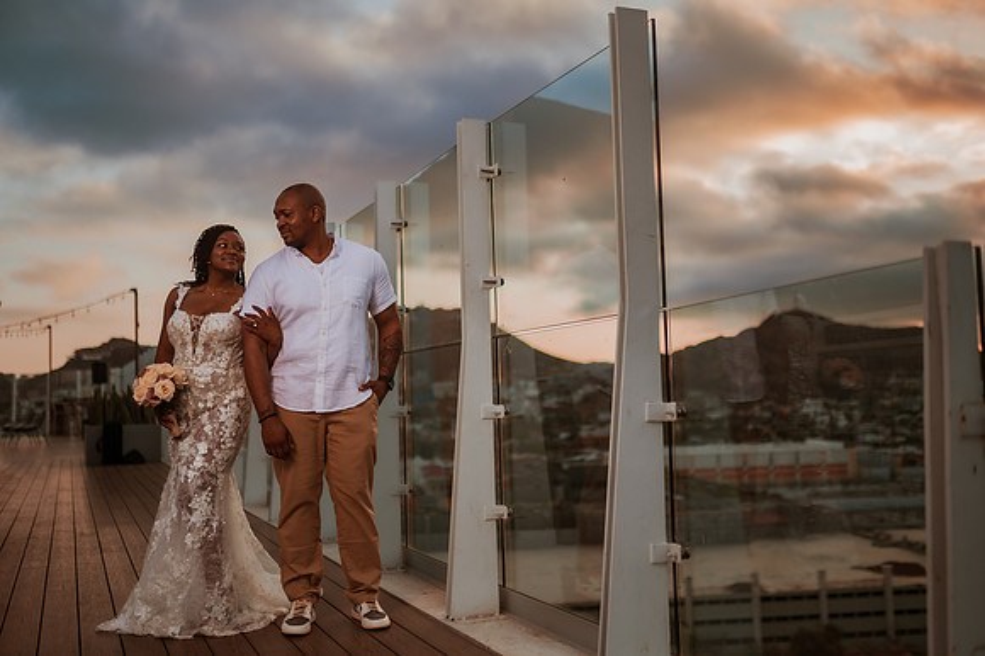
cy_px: 319
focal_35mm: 37
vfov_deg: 36.1
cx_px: 469
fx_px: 1005
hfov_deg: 52.2
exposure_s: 1/4000
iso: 160
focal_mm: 35
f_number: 1.4
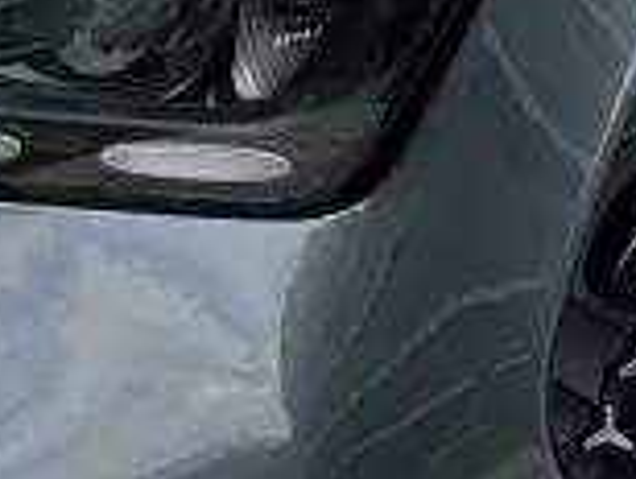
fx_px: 2061
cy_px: -74
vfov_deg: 13.0
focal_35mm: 112
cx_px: -17
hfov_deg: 17.1
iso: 64
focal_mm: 6.76
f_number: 1.78
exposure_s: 1/854
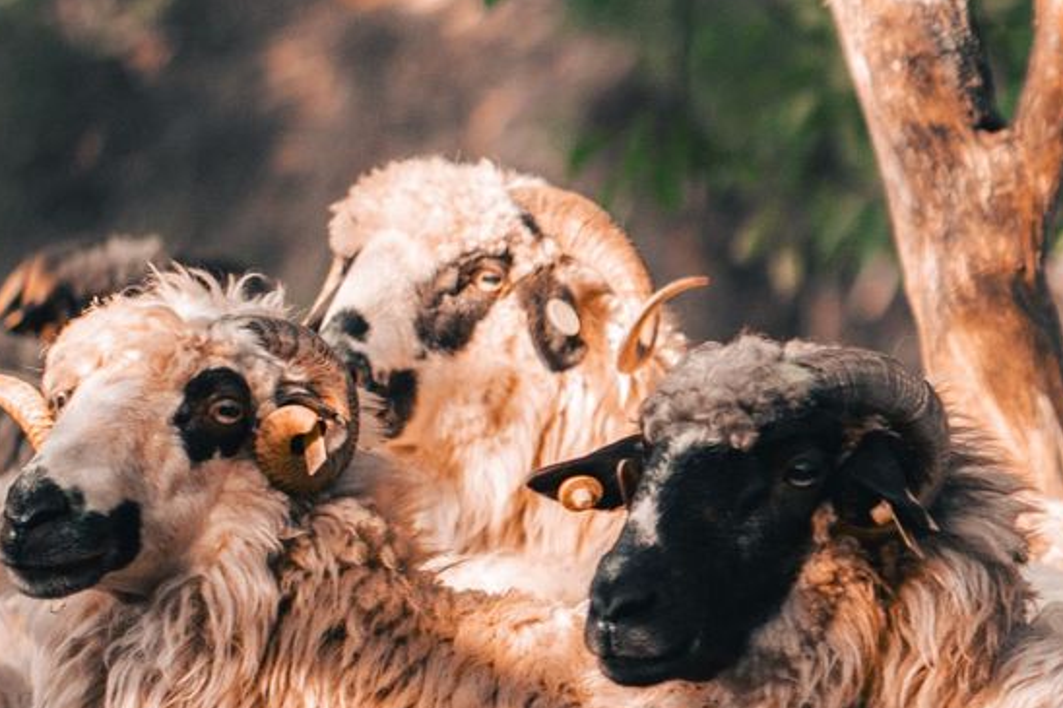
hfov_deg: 6.0
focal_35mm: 344
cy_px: 709
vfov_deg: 4.0
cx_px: 1250
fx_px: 10154
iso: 200
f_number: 2.8
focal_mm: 105
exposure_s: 1/500
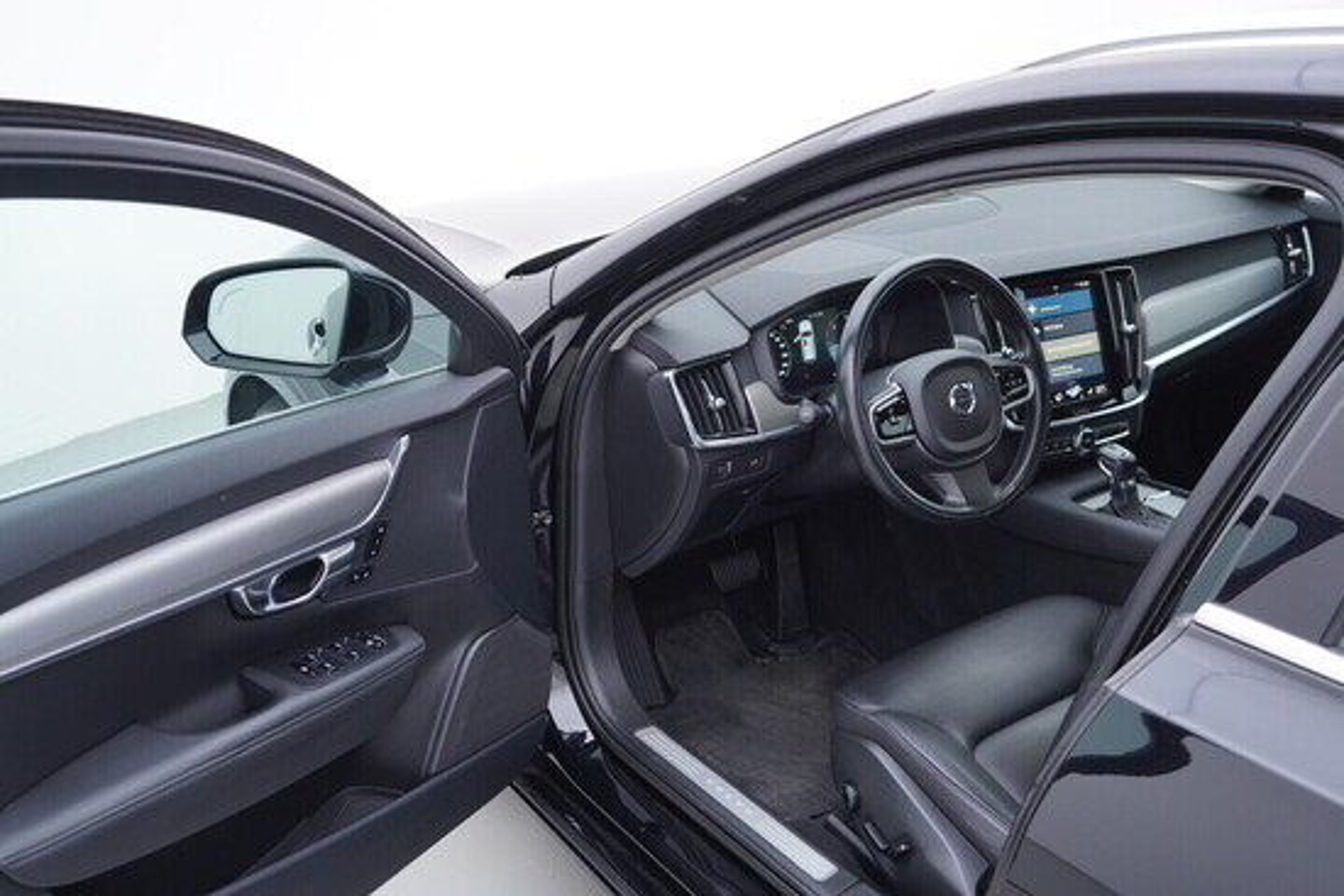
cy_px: 448
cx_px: 672
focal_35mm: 36
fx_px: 1344
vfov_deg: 36.9
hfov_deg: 53.1
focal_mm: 24
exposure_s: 1/50
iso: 125
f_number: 3.2
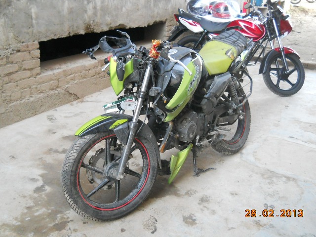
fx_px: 374
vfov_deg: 35.1
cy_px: 118
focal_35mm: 41
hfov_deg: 45.8
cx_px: 158
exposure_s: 1/30
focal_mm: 6.72
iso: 320
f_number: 3.1
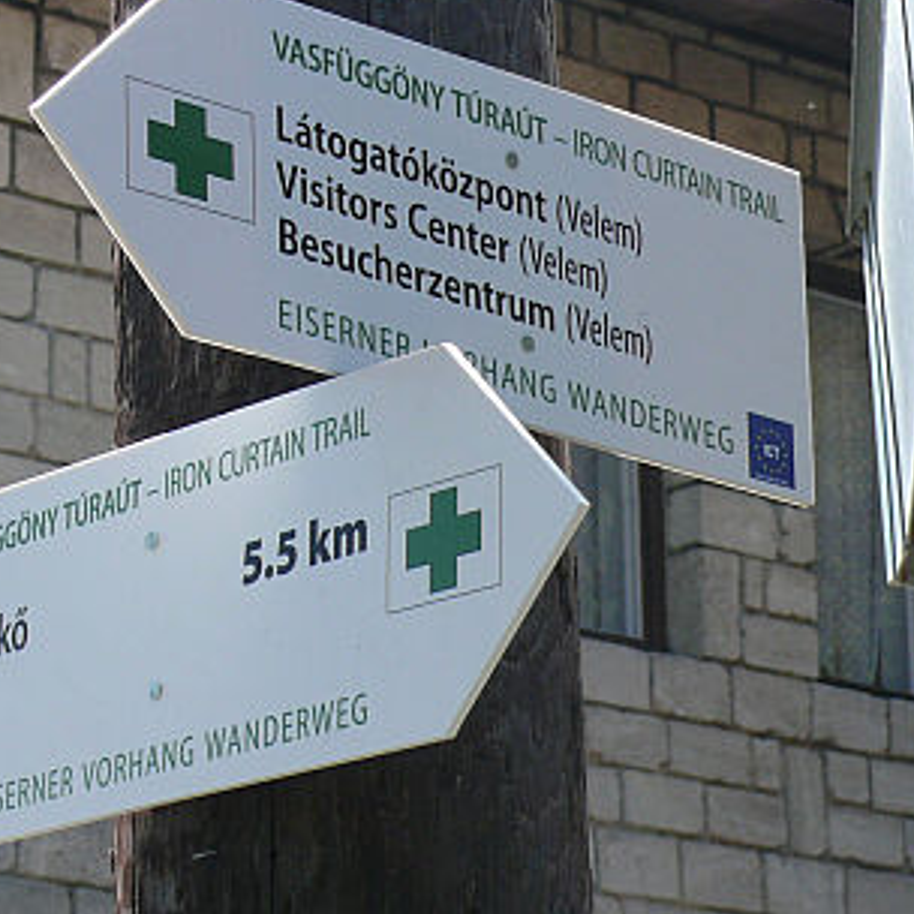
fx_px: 4660
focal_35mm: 156
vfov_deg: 11.2
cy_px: 415
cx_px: 340
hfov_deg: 11.2
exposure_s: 1/250
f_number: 5.6
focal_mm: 14.7
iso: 100
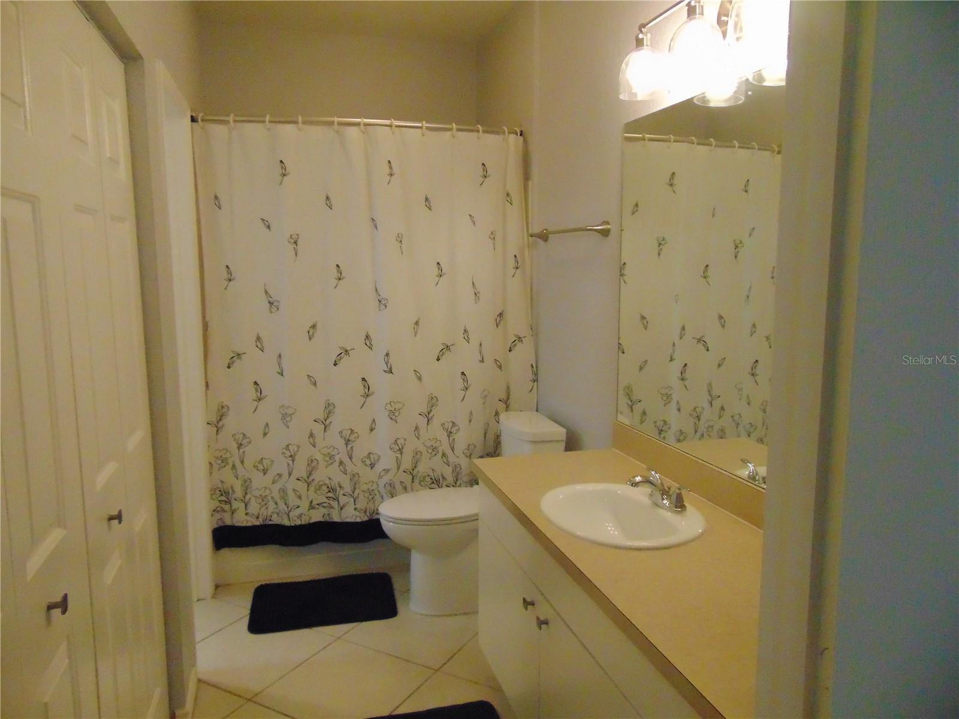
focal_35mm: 25
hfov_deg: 69.4
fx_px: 693
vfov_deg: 54.9
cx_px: 480
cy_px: 360
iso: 800
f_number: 3
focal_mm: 4.5
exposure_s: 1/80
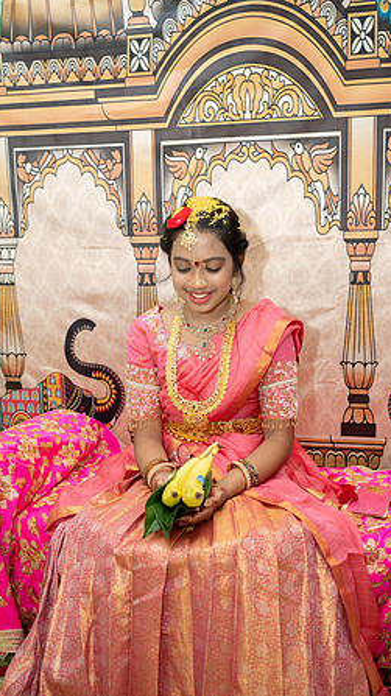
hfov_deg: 31.2
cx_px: 193
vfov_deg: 52.8
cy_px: 347
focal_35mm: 38
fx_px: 701
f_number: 4
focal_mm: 36
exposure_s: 1/160
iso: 1000
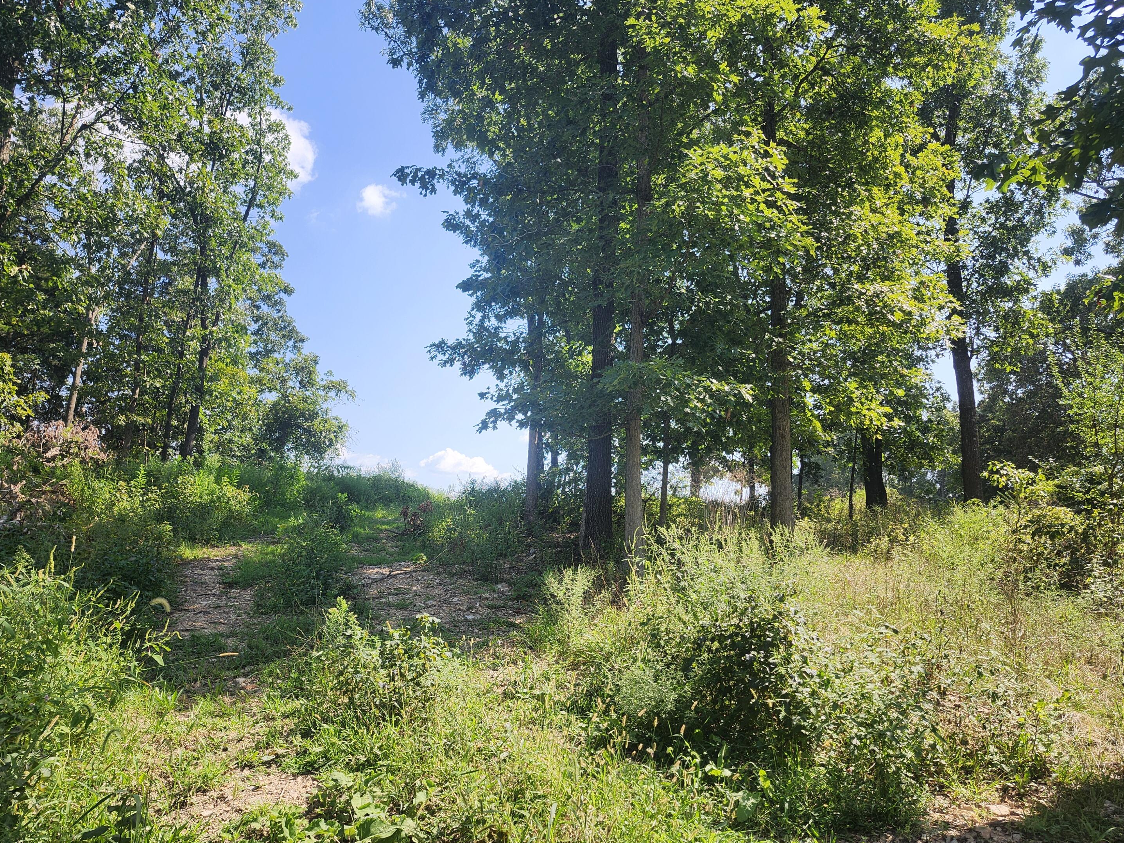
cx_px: 543
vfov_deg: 56.8
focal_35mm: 24
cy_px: 418
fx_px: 779
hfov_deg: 71.6
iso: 25
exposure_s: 1/917
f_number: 1.8
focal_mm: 5.54
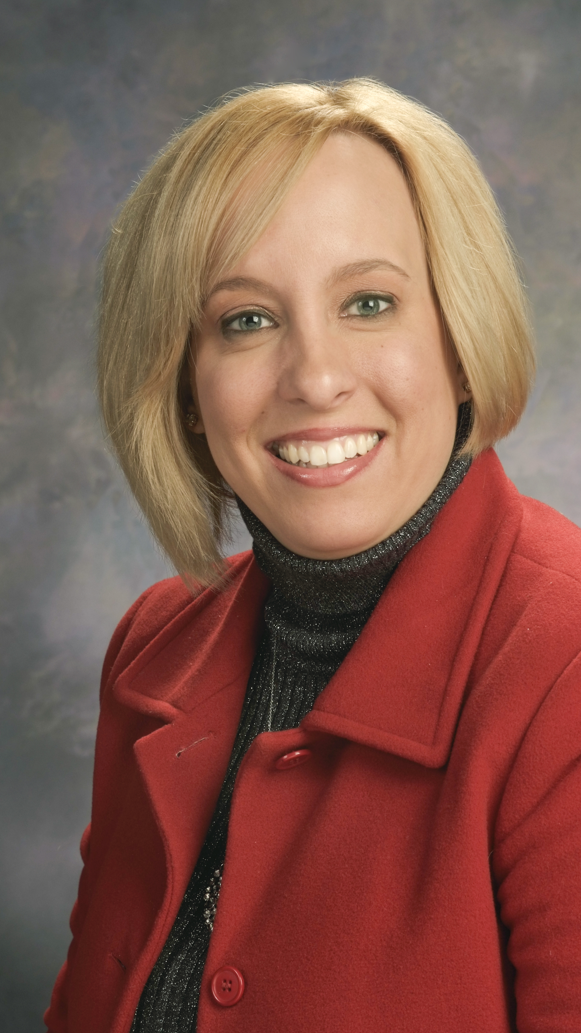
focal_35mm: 98
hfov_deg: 12.4
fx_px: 2684
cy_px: 515
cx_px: 301
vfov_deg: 21.8
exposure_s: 1/125
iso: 100
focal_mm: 62
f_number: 11
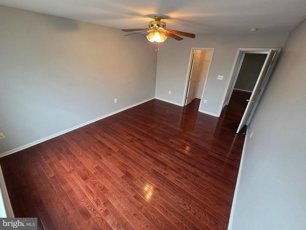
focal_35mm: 13
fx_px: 115
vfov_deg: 89.9
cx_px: 153
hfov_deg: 106.2
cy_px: 115
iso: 200
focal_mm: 2.2
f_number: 2.2
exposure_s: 1/60
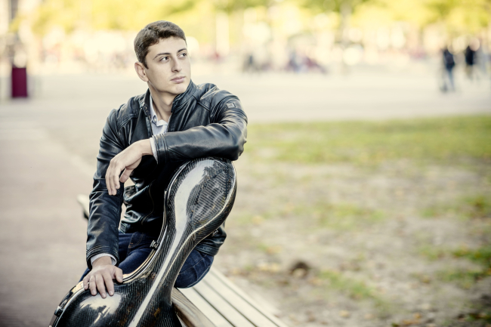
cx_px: 246
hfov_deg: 23.9
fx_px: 1159
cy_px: 164
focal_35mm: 85
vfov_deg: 16.1
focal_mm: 85
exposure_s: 1/200
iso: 100
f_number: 2
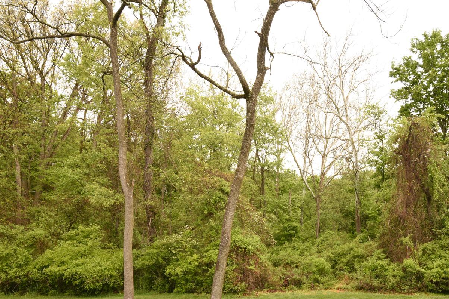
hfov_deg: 46.3
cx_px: 316
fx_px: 511
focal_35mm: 41
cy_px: 208
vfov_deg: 32.3
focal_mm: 24
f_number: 10
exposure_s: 1/40
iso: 320
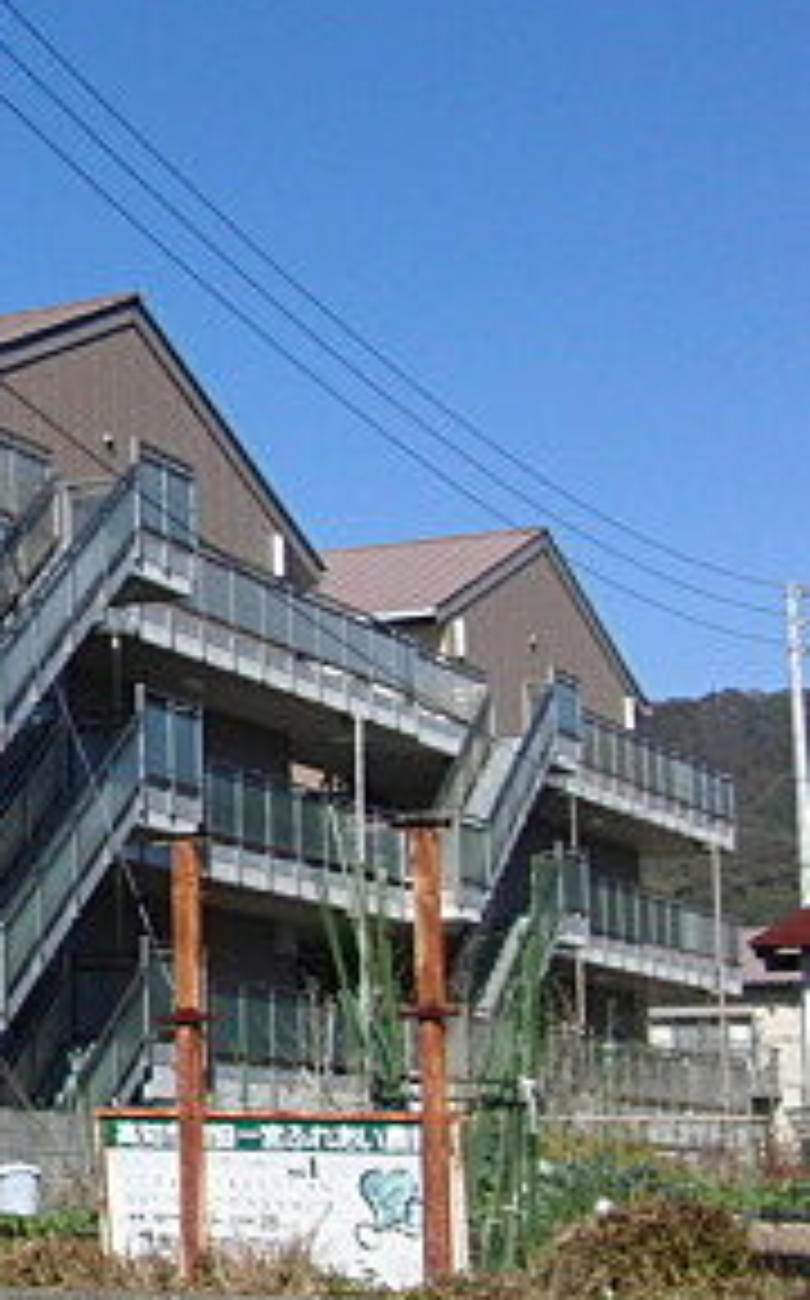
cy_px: 621
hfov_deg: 13.5
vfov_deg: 23.8
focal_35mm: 87
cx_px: -626
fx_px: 3081
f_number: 8.5
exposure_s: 1/320
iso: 100
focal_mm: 6.42
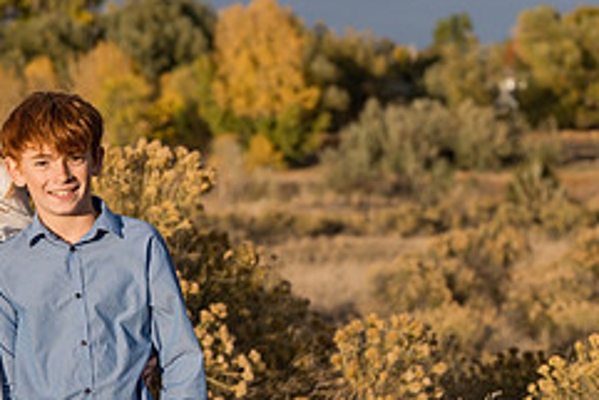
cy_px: 324
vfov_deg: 5.6
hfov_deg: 8.4
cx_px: 17
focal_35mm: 245
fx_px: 4079
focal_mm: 102
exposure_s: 1/320
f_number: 6.3
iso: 320
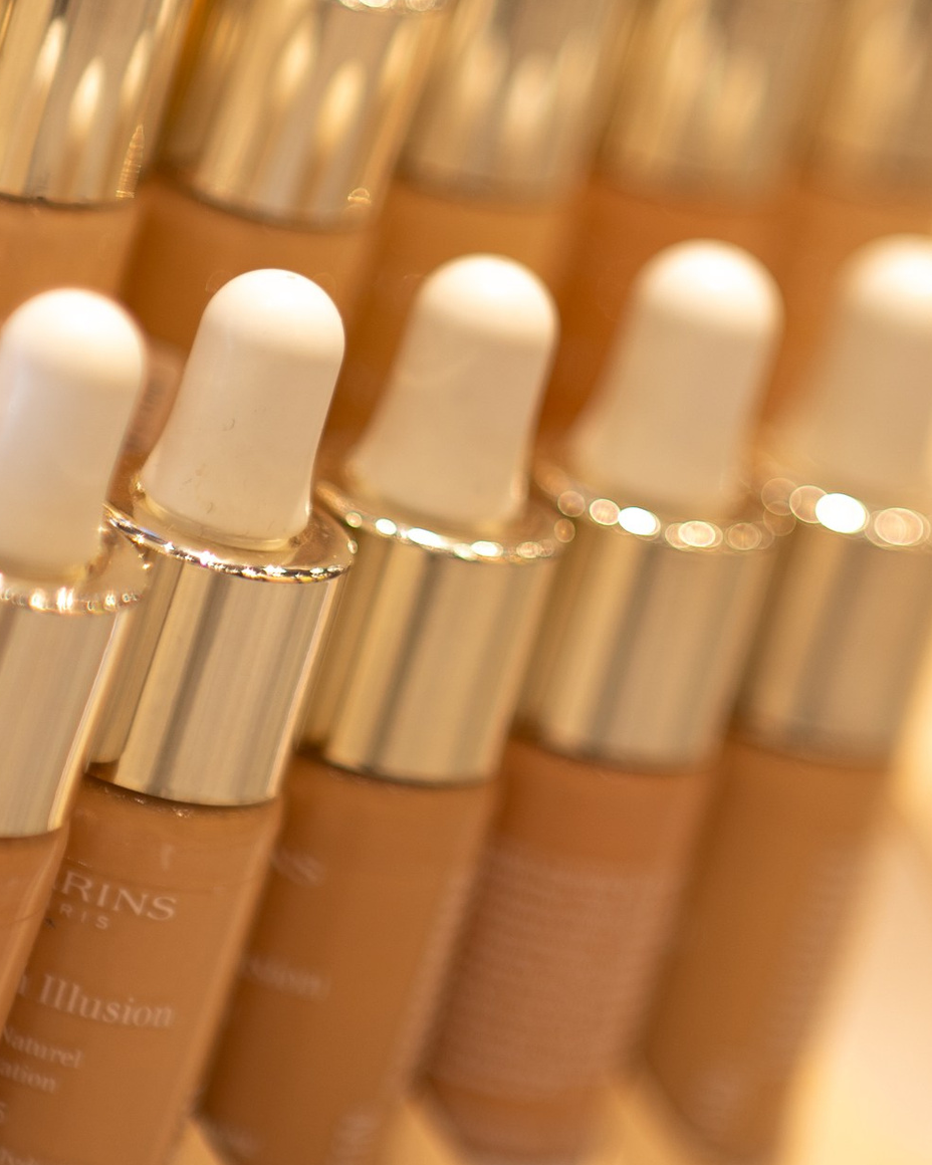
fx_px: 9103
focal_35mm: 264
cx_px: 451
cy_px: 224
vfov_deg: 7.3
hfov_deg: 5.9
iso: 50
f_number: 1.4
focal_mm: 85
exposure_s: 1/160
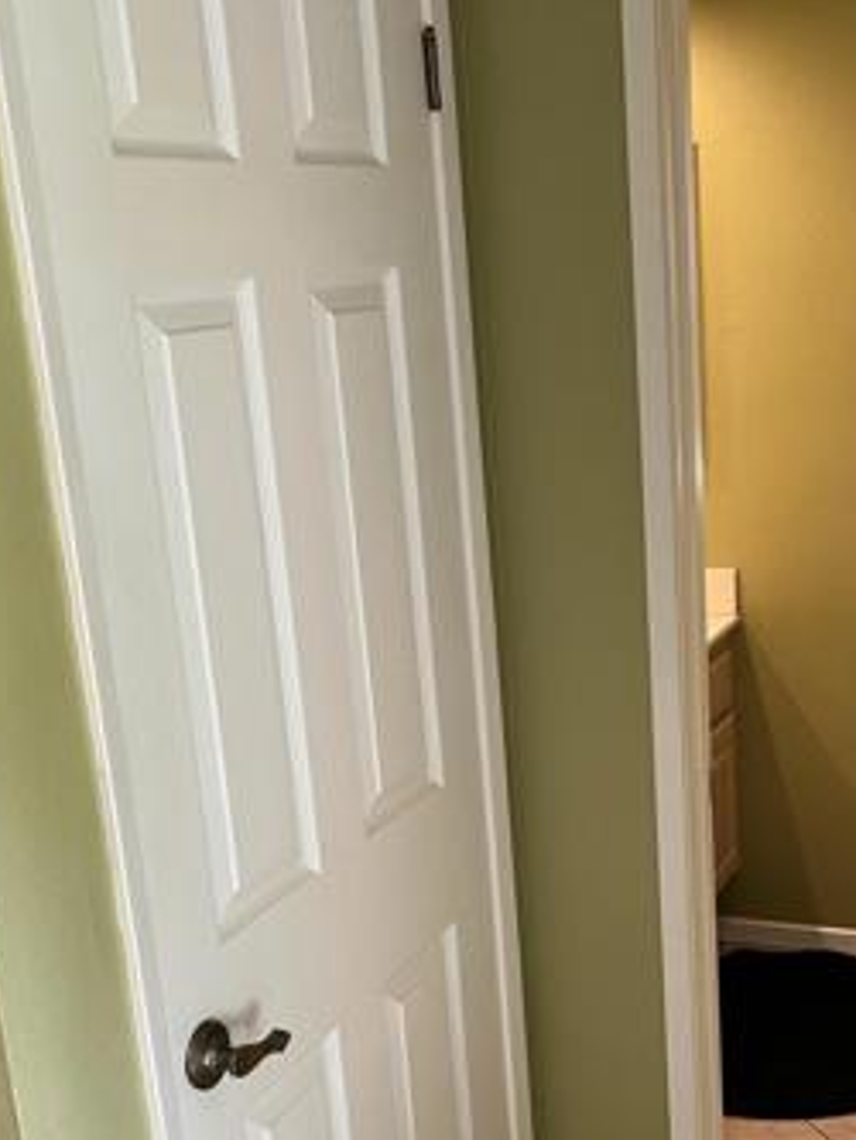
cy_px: 760
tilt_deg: -20.7
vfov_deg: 37.8
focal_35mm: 50
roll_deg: +1.5
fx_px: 1648
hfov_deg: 28.8
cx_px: 609
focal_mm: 5.1
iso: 80
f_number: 1.6
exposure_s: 1/60
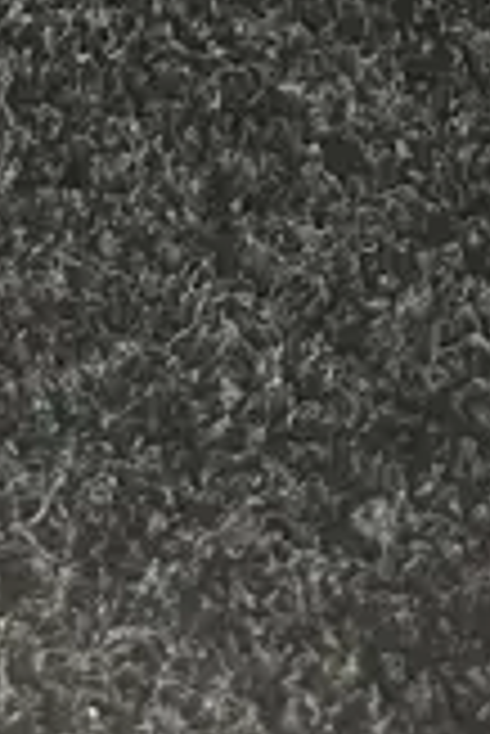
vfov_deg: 9.8
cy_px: -1513
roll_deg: -6.4
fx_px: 3198
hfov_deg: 7.7
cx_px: -935
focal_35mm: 157
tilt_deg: -35.3
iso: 400
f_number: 1.78
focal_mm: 6.86
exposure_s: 1/50
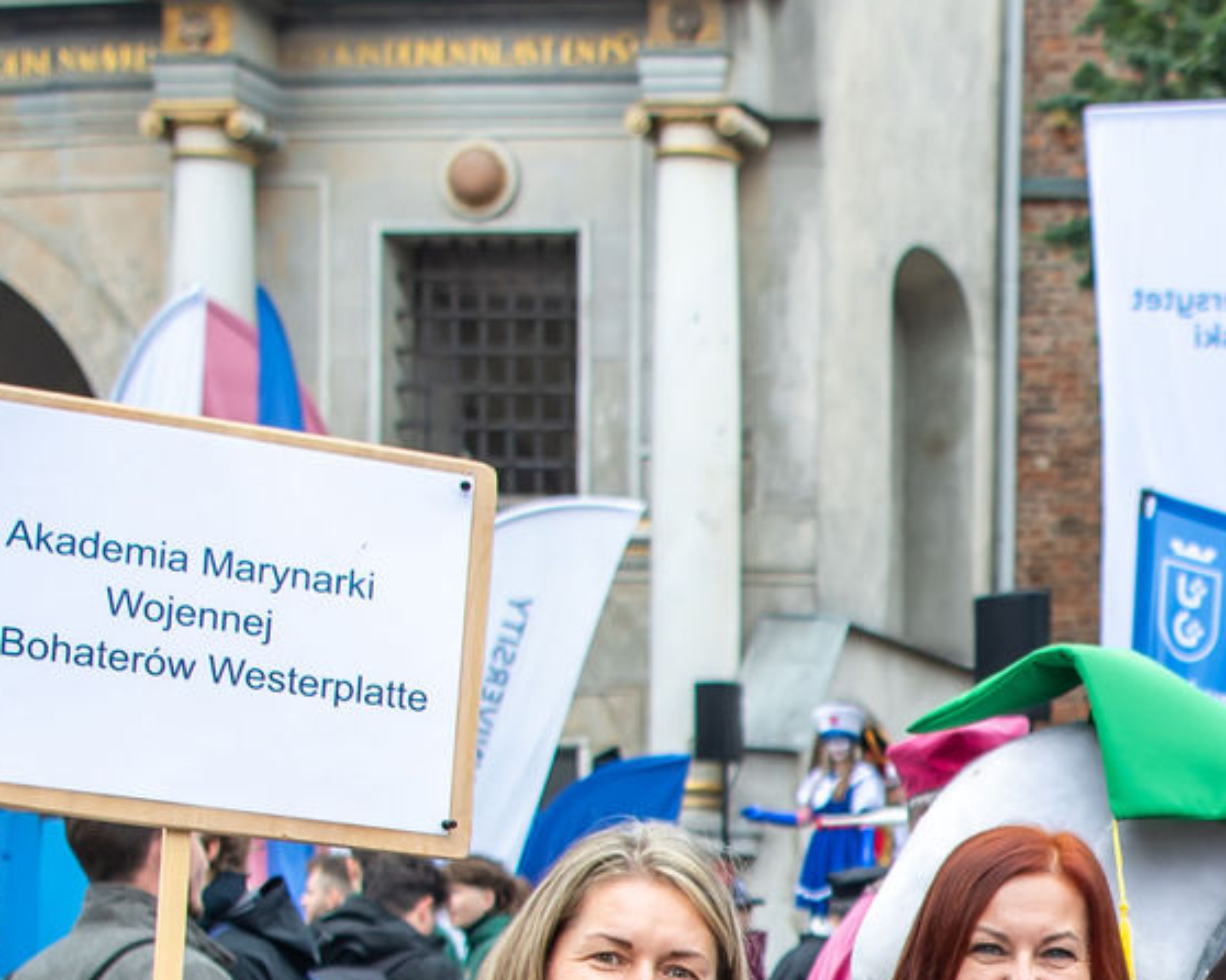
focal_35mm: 104
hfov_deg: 17.2
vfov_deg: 14.1
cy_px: 1353
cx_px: 1641
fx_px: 3772
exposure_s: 1/400
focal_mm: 26
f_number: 2.8
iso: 280
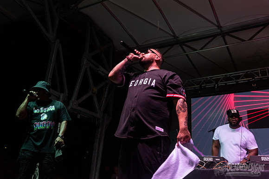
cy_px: 90
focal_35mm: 34
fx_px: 254
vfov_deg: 38.9
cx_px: 134
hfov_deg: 55.8
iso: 2000
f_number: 4
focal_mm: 34
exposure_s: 1/250
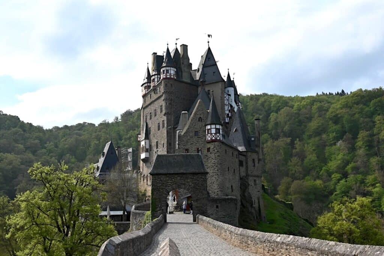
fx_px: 256
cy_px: 128
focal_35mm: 24
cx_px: 192
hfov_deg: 73.7
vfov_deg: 53.2
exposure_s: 1/320
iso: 100
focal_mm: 24
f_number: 6.3
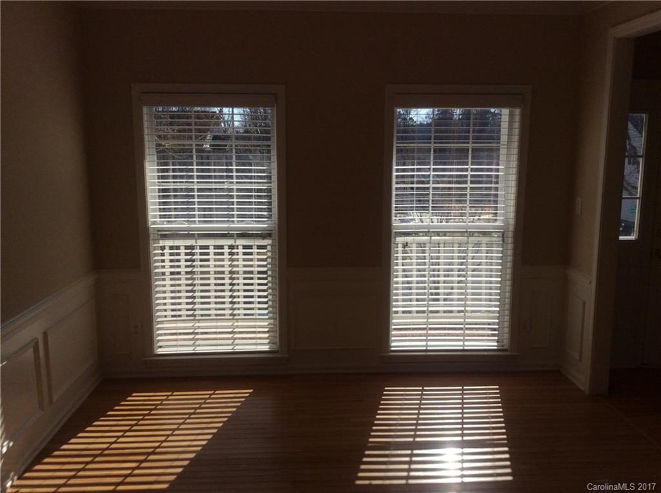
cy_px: 246
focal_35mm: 32
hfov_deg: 56.9
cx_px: 330
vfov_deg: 44.0
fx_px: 610
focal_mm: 3.3
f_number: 2.4
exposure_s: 1/1362
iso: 32
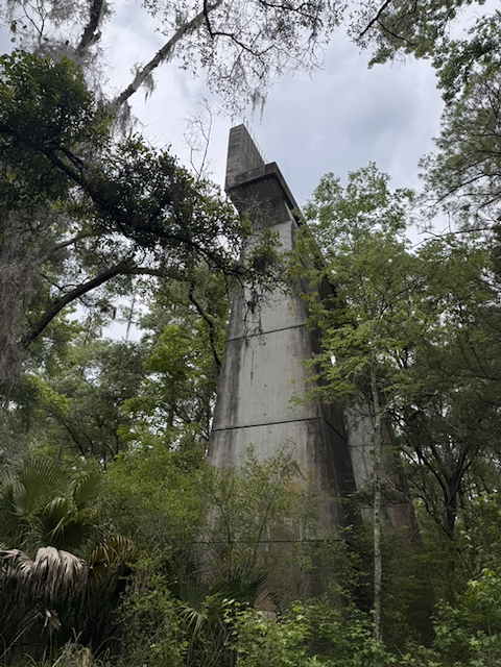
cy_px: 334
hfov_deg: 56.8
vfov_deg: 71.6
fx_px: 463
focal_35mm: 24
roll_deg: -1.7
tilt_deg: +29.0
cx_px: 250
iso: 80
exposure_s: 1/1923
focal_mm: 6.76
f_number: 1.78
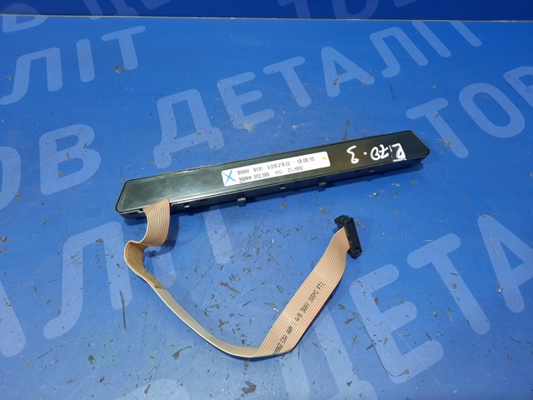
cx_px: 266
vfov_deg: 54.9
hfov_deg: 69.4
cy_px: 200
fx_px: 385
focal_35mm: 25
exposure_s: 1/33
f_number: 2
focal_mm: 4.6
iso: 320
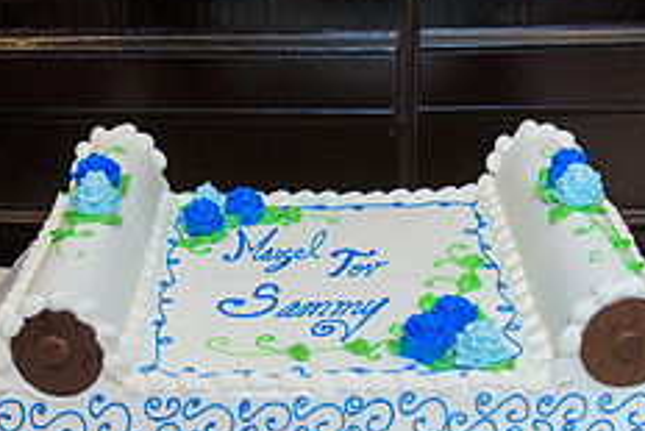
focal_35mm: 65
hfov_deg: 30.9
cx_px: 306
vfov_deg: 20.9
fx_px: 1165
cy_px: 274
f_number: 3.2
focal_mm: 26
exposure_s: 1/125
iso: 1250
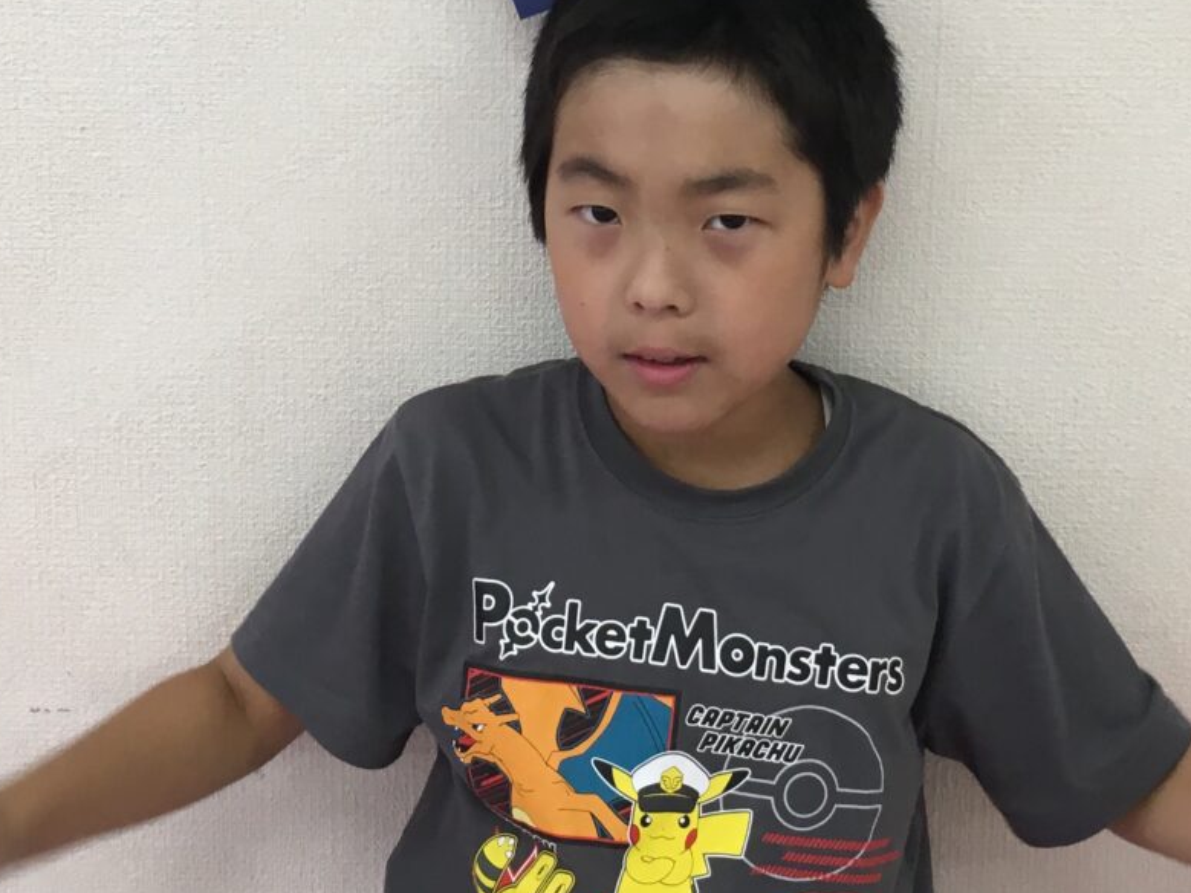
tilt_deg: -14.8
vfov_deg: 21.5
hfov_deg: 29.0
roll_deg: -1.0
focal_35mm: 67
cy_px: 107
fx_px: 2305
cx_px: 595
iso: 32
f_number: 2.2
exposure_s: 1/30
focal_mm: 4.15
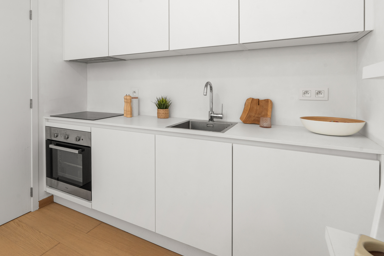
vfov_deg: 56.5
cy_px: 95
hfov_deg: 76.3
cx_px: 130
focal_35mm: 22
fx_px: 235
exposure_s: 1/8
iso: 500
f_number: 11
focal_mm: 16
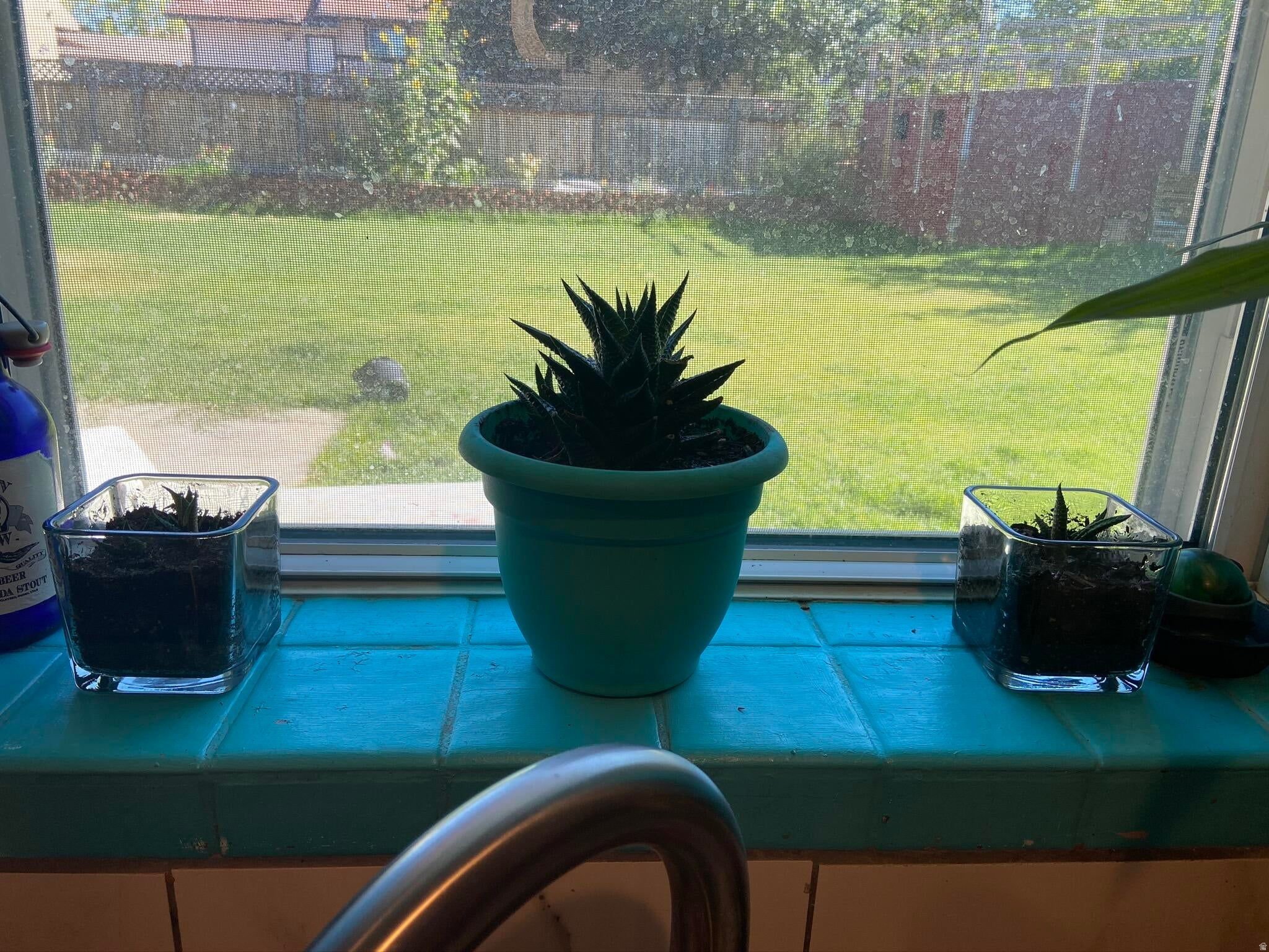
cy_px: 476
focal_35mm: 26
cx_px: 634
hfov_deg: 67.3
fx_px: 953
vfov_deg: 53.1
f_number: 1.8
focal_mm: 4.25
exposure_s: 1/169
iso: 32
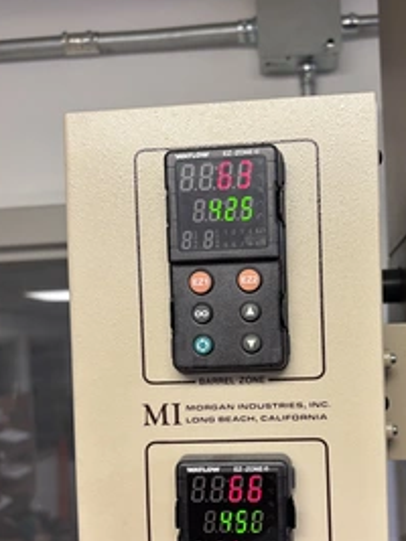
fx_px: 610
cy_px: 351
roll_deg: +1.4
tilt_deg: -1.8
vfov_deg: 47.3
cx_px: 258
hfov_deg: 36.5
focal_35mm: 39
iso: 100
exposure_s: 1/60
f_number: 1.6
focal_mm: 5.96
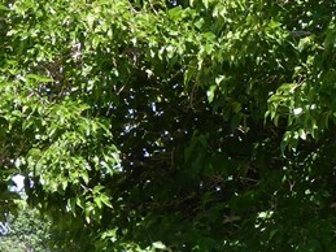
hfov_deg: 9.8
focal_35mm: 194
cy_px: 407
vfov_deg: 7.5
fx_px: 1882
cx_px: 570
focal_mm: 8.4
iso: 80
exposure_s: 1/160
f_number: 4
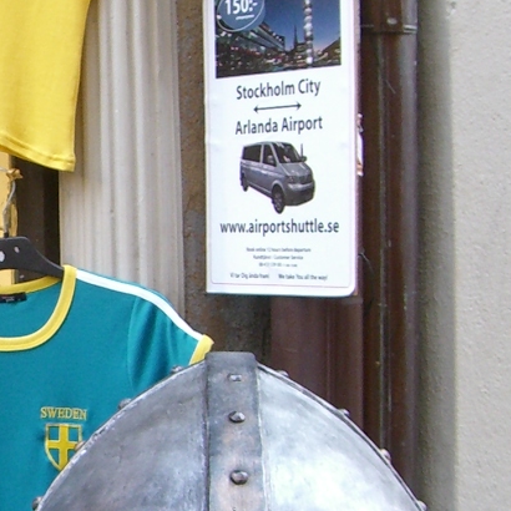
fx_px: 2188
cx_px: -30
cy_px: 322
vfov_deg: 13.3
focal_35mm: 131
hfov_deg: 13.1
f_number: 2.7
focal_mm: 6.2
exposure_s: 1/80
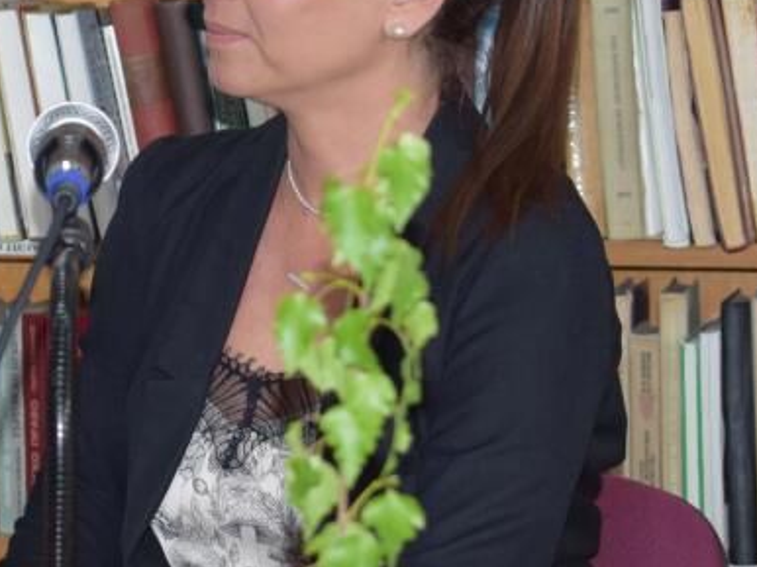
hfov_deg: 10.6
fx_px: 4046
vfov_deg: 8.0
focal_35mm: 185
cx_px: 100
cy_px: 184
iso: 800
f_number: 5.6
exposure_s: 1/60
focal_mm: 55
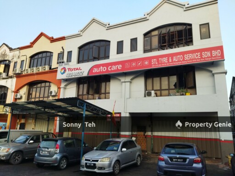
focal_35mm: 27
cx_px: 118
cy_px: 88
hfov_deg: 65.3
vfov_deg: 51.4
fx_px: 183
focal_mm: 4.71
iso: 99
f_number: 1.79
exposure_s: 1/253
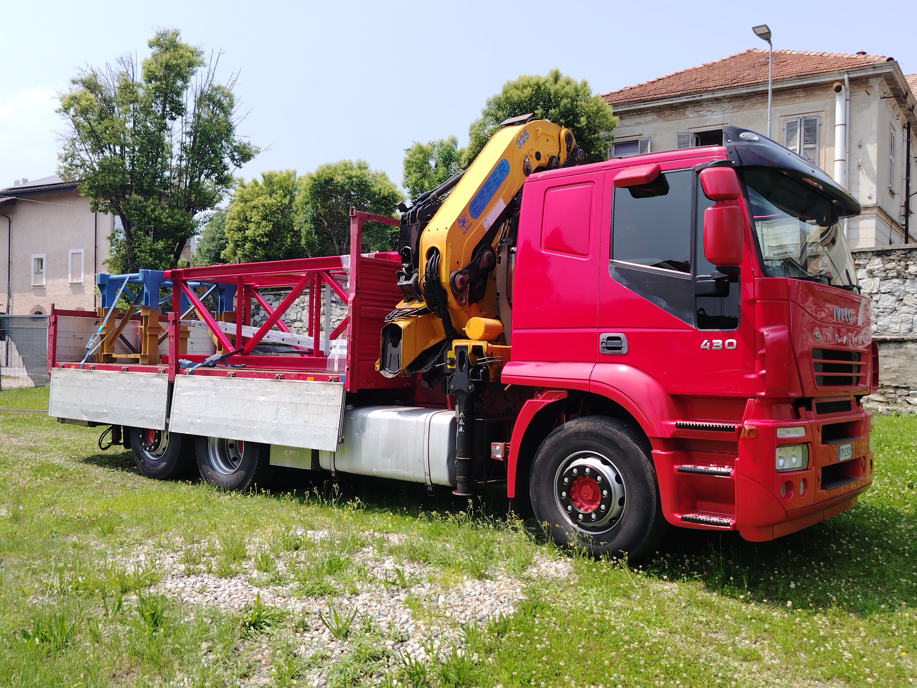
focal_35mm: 32
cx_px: 458
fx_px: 848
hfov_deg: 56.8
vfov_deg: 44.2
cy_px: 344
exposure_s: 1/594
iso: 100
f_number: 1.75
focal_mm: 5.25
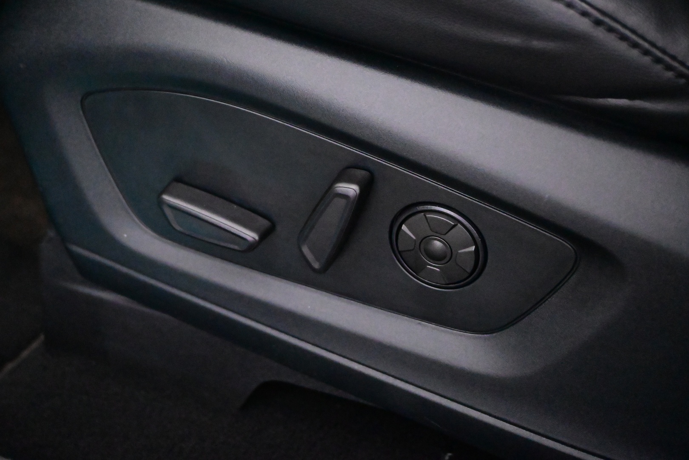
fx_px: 861
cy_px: 230
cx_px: 344
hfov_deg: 43.6
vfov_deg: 29.9
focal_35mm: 45
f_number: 4.8
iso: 16000
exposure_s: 1/50
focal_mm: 30
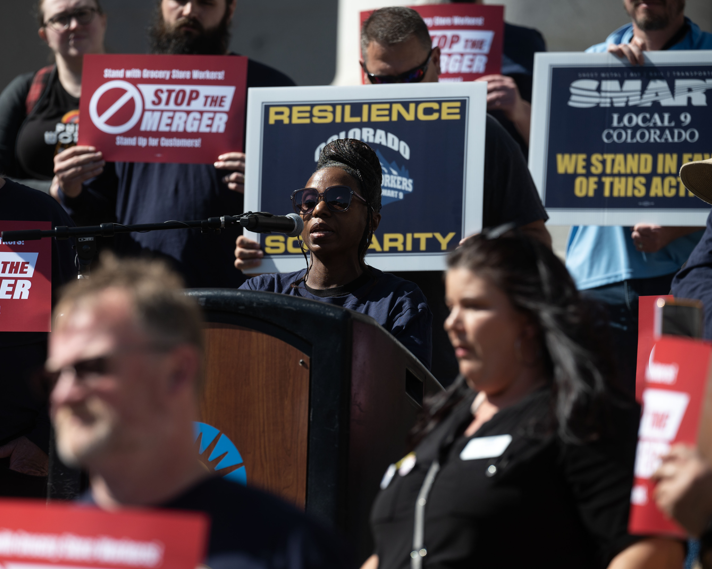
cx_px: 304
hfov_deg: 8.5
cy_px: 285
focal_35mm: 226
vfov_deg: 6.8
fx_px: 4762
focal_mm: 200
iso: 100
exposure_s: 1/2000
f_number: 4
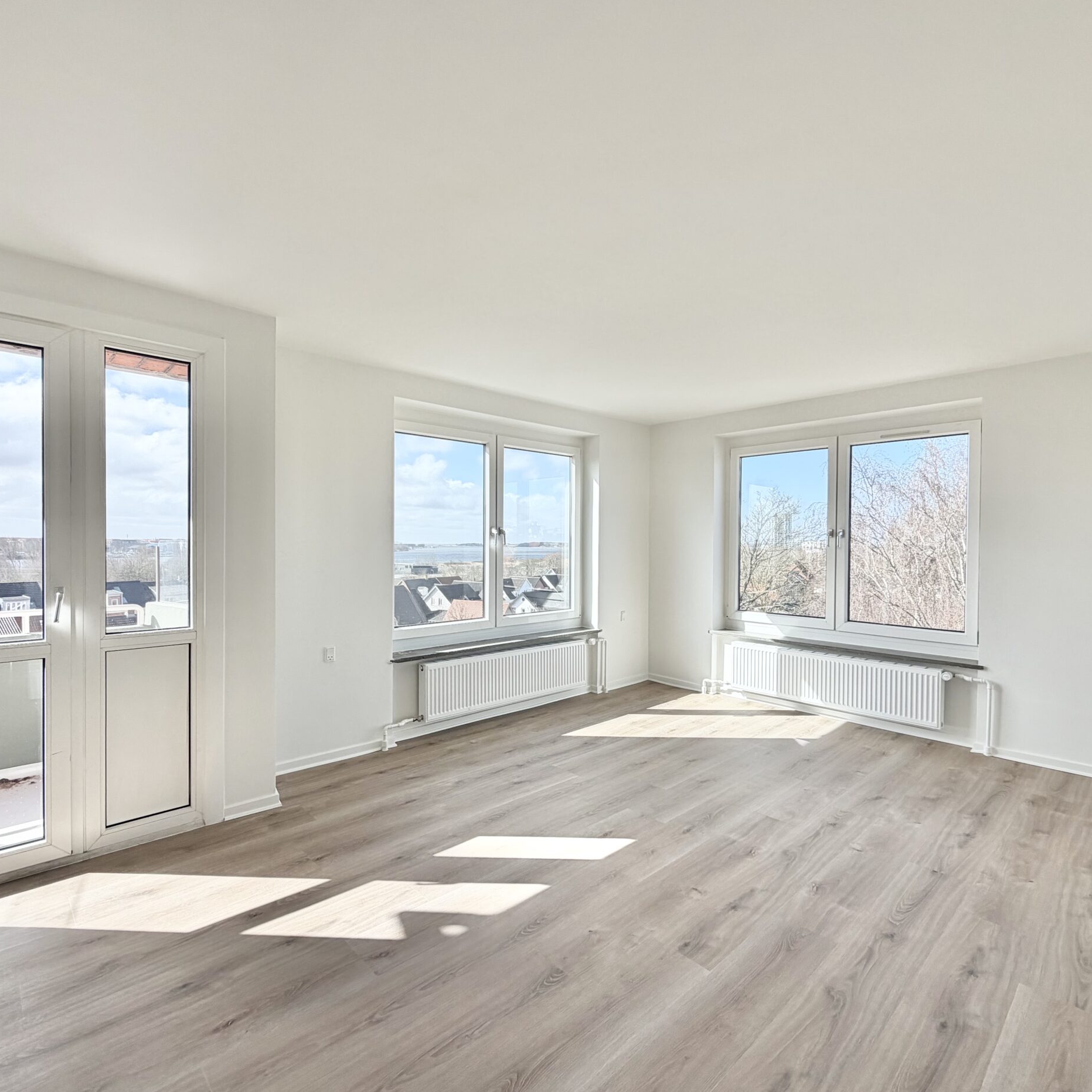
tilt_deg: -1.4
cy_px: 550
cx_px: 574
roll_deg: -0.1
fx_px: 607
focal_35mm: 17
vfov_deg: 84.0
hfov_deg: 83.9
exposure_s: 1/502
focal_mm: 2.22
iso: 50
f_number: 2.2
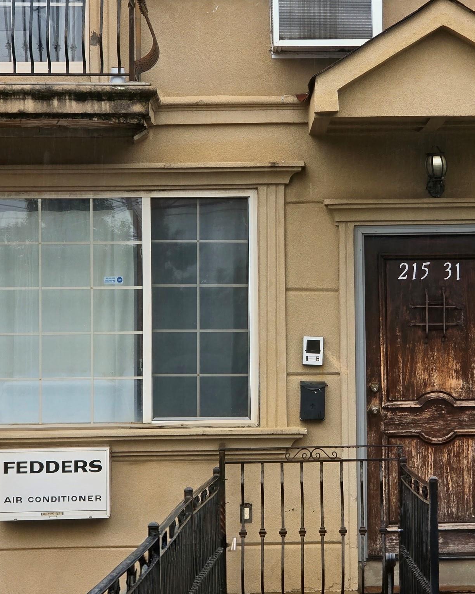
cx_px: 348
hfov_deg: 10.3
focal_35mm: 150
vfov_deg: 12.9
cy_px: 297
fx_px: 2636
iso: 100
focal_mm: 18.6
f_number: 3.4
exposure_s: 1/120
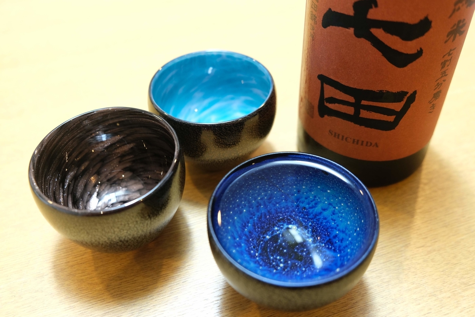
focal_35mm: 36
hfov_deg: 53.1
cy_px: 158
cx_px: 238
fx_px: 475
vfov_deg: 36.9
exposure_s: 1/34
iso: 1600
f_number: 3.2
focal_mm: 24.3
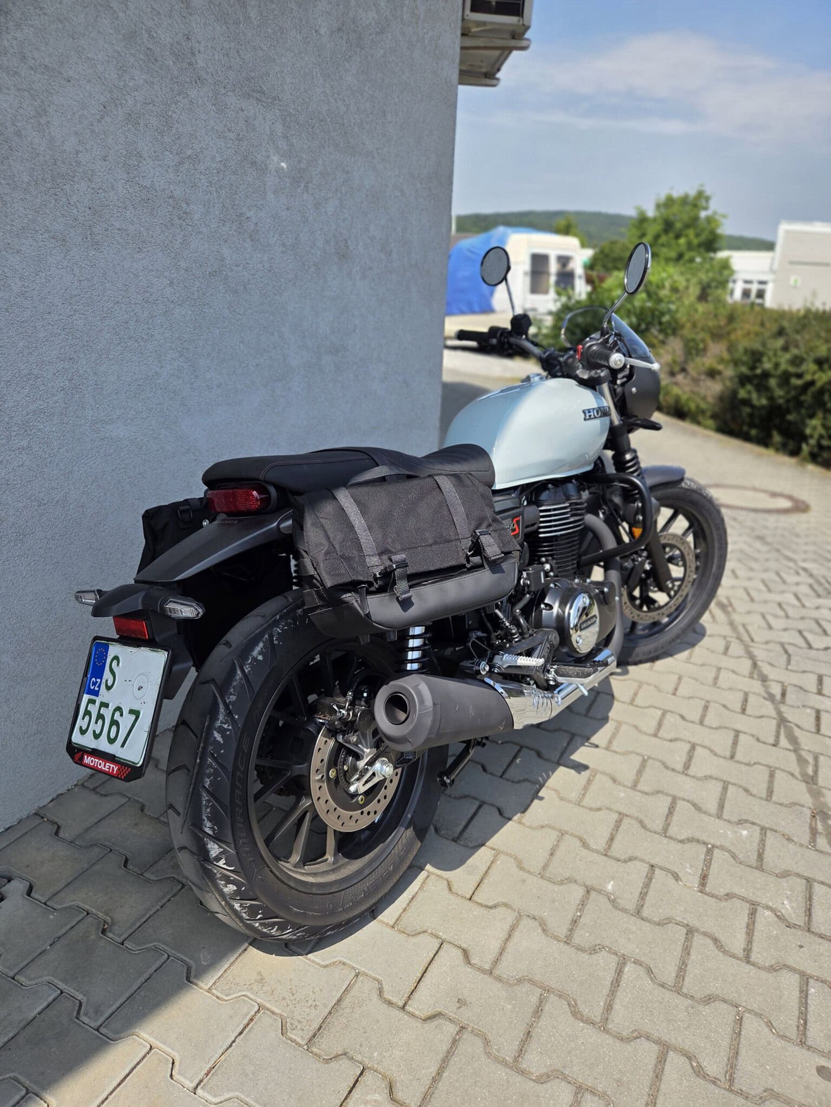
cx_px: 416
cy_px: 554
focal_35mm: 23
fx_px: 736
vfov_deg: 73.9
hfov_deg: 58.9
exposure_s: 1/2859
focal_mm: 5.4
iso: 80
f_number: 1.8
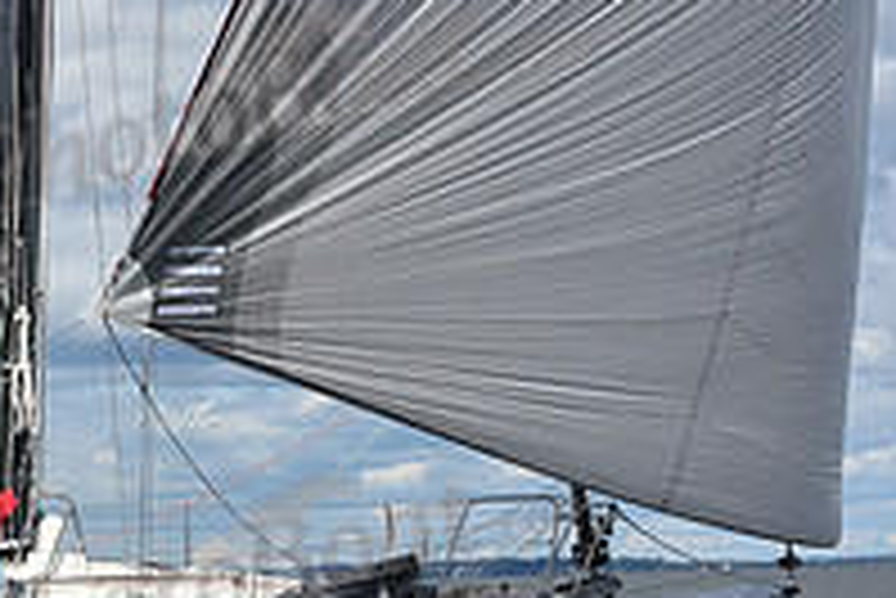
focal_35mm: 204
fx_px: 5081
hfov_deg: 9.9
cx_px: -266
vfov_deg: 6.7
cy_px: 398
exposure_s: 1/800
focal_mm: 70
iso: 250
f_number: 11
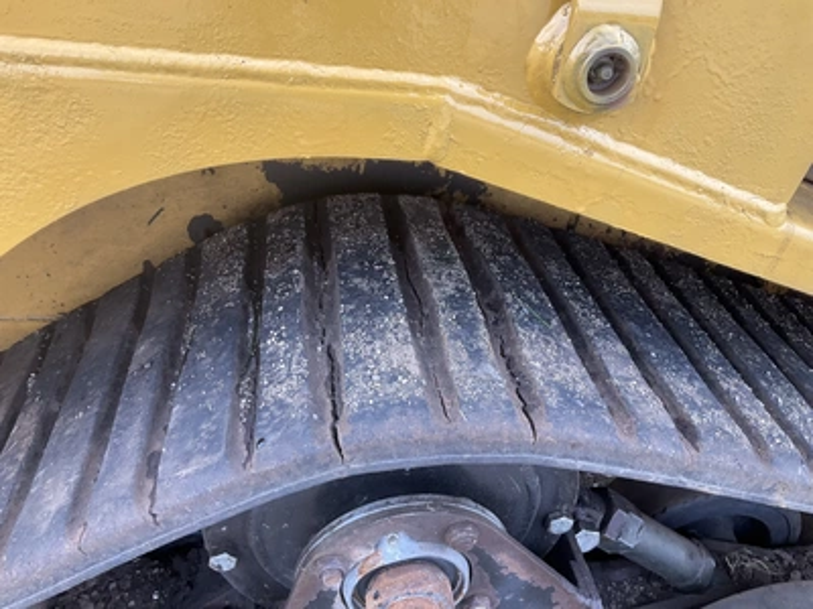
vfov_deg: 48.2
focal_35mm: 29
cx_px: 406
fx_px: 681
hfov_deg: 61.7
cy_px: 304
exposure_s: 1/122
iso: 20
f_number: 1.8
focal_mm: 3
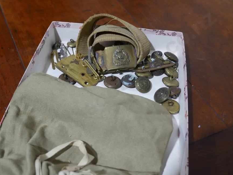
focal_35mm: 47
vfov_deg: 30.9
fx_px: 316
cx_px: 104
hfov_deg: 40.4
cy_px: 99
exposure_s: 1/60
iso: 400
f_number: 4.4
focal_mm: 20
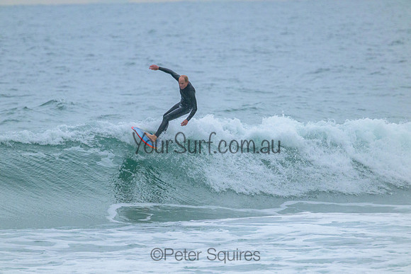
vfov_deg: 1.7
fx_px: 9135
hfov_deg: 2.6
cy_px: 137
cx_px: 206
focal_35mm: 800
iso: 3600
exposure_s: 1/1600
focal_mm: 800
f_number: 11
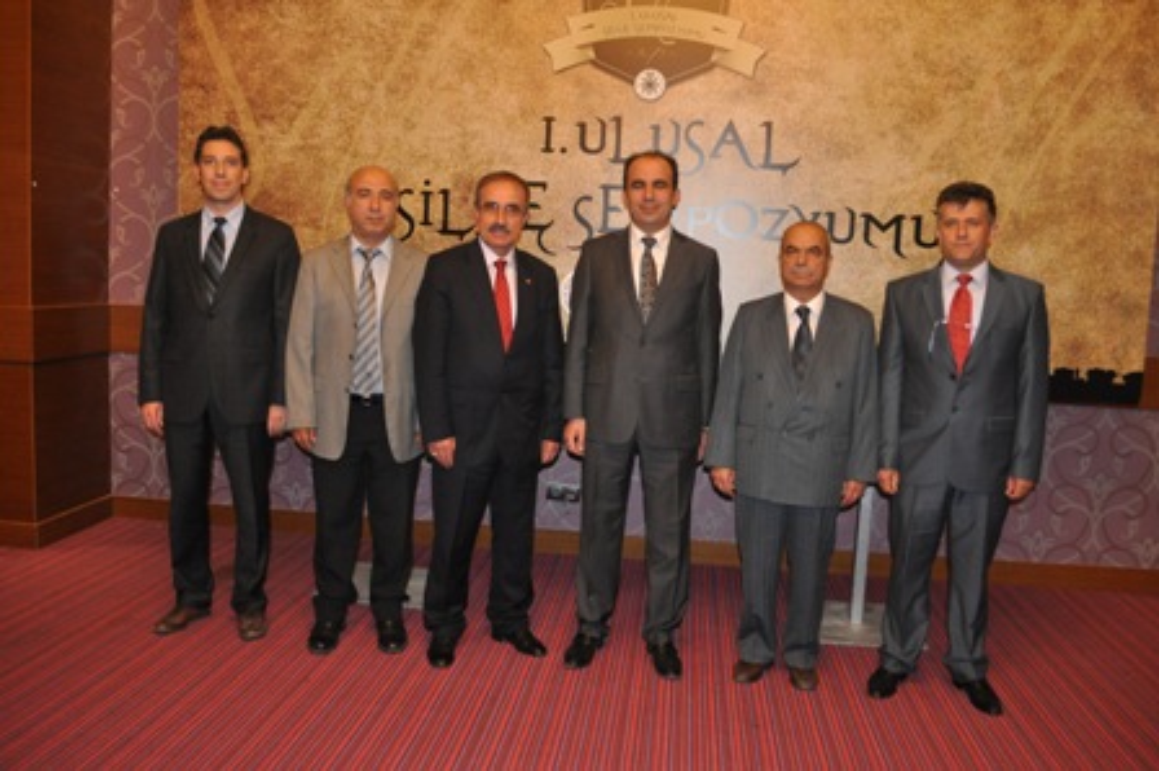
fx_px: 965
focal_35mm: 30
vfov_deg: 43.5
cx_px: 580
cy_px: 386
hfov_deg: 62.0
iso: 800
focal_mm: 20
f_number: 3.8
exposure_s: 1/60
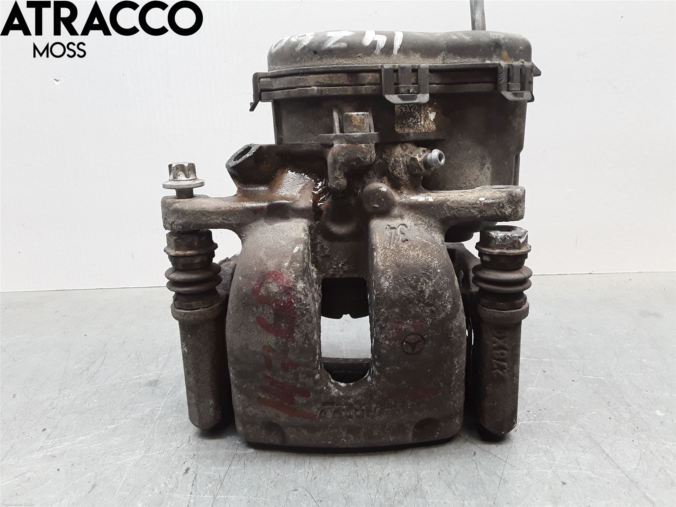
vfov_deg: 49.7
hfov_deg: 63.4
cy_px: 254
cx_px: 338
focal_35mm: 28
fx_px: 547
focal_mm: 2.91
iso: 64
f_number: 1.9
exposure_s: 1/50
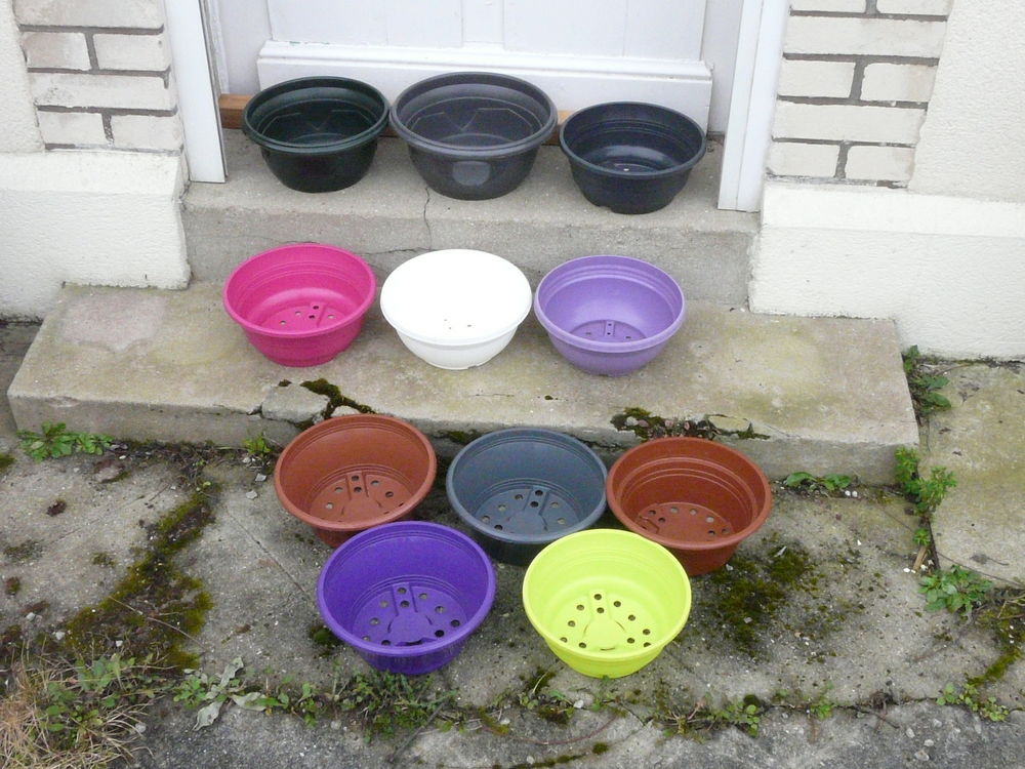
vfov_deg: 34.3
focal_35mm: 42
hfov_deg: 44.8
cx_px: 512
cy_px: 384
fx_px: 1244
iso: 400
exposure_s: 1/320
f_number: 5.6
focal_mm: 4.6
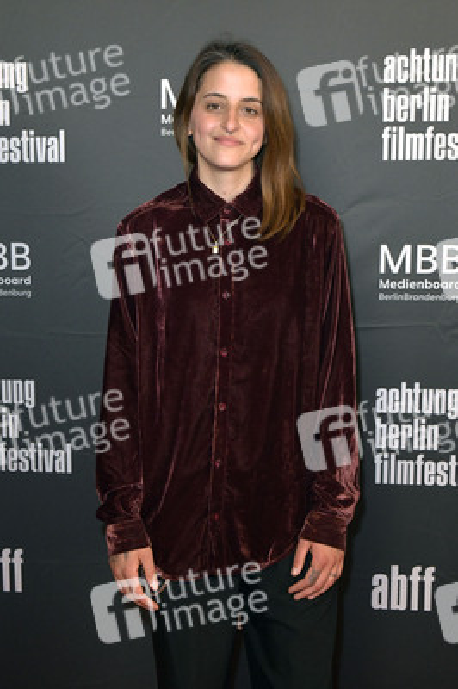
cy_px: 344
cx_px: 229
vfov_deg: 50.7
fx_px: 726
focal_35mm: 38
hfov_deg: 35.0
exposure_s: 1/250
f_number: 6.3
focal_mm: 38
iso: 1600
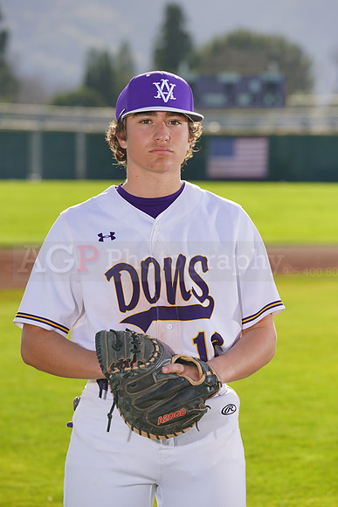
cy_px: 254
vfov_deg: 10.3
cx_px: 169
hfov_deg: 6.9
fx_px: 2815
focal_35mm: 200
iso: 100
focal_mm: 200
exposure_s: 1/250
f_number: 8
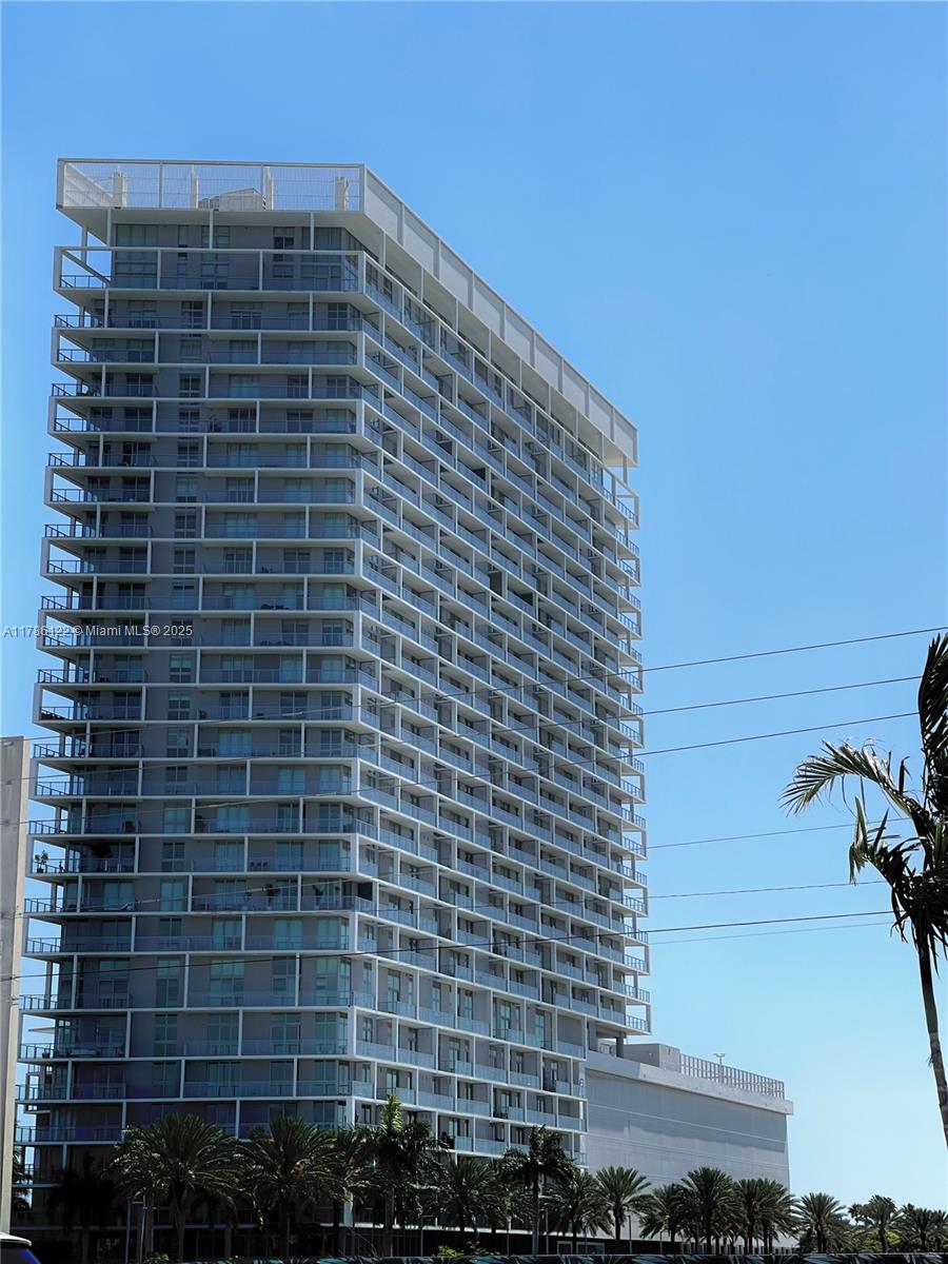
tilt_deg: +16.6
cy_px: 632
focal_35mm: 64
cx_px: 474
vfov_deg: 30.3
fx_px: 2337
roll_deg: +1.5
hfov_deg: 22.9
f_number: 2.2
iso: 20
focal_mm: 7.5
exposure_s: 1/1553
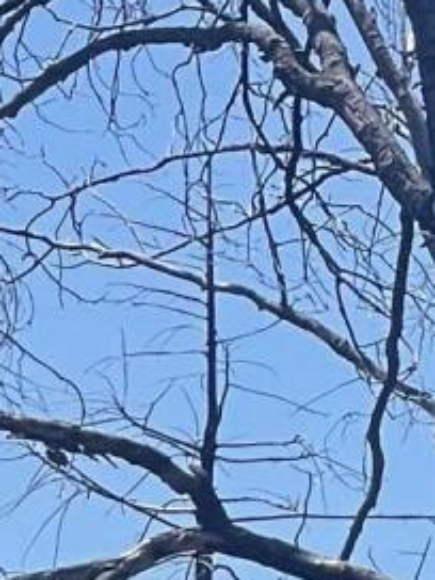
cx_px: -840
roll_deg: -2.3
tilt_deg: -0.9
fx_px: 6417
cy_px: 1395
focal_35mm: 383
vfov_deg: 5.0
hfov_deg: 3.8
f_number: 2
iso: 25
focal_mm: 6
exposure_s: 1/1597
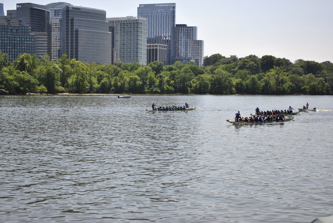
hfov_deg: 29.8
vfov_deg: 20.2
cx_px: 166
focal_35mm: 68
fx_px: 625
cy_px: 112
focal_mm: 45
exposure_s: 1/640
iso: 100
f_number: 5.3
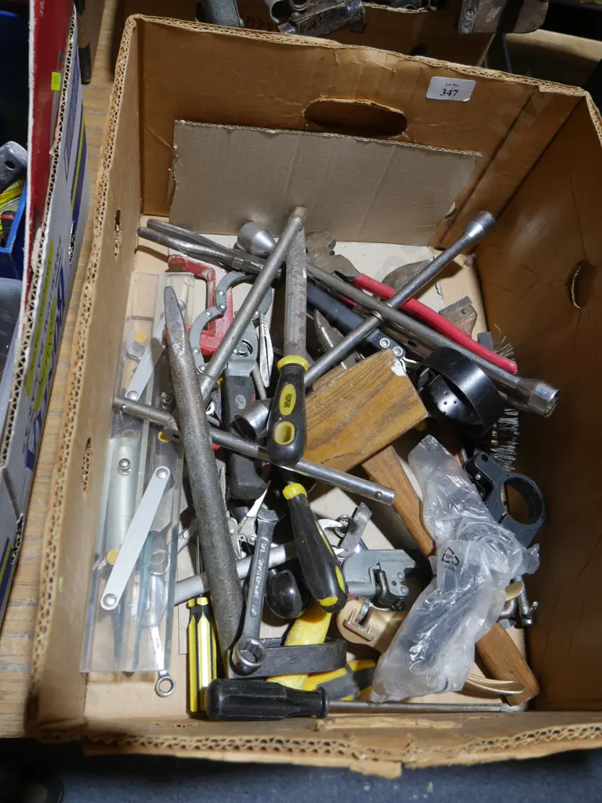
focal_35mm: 28
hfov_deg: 49.7
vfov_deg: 63.4
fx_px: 649
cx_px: 301
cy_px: 402
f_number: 3.5
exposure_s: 1/60
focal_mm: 14
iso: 250
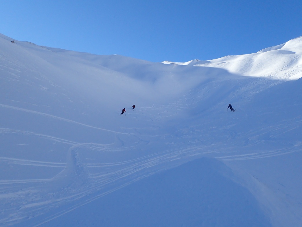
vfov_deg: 46.8
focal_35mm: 30
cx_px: 151
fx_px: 262
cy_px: 114
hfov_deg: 60.0
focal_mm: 5.5
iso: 320
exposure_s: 1/500
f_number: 9
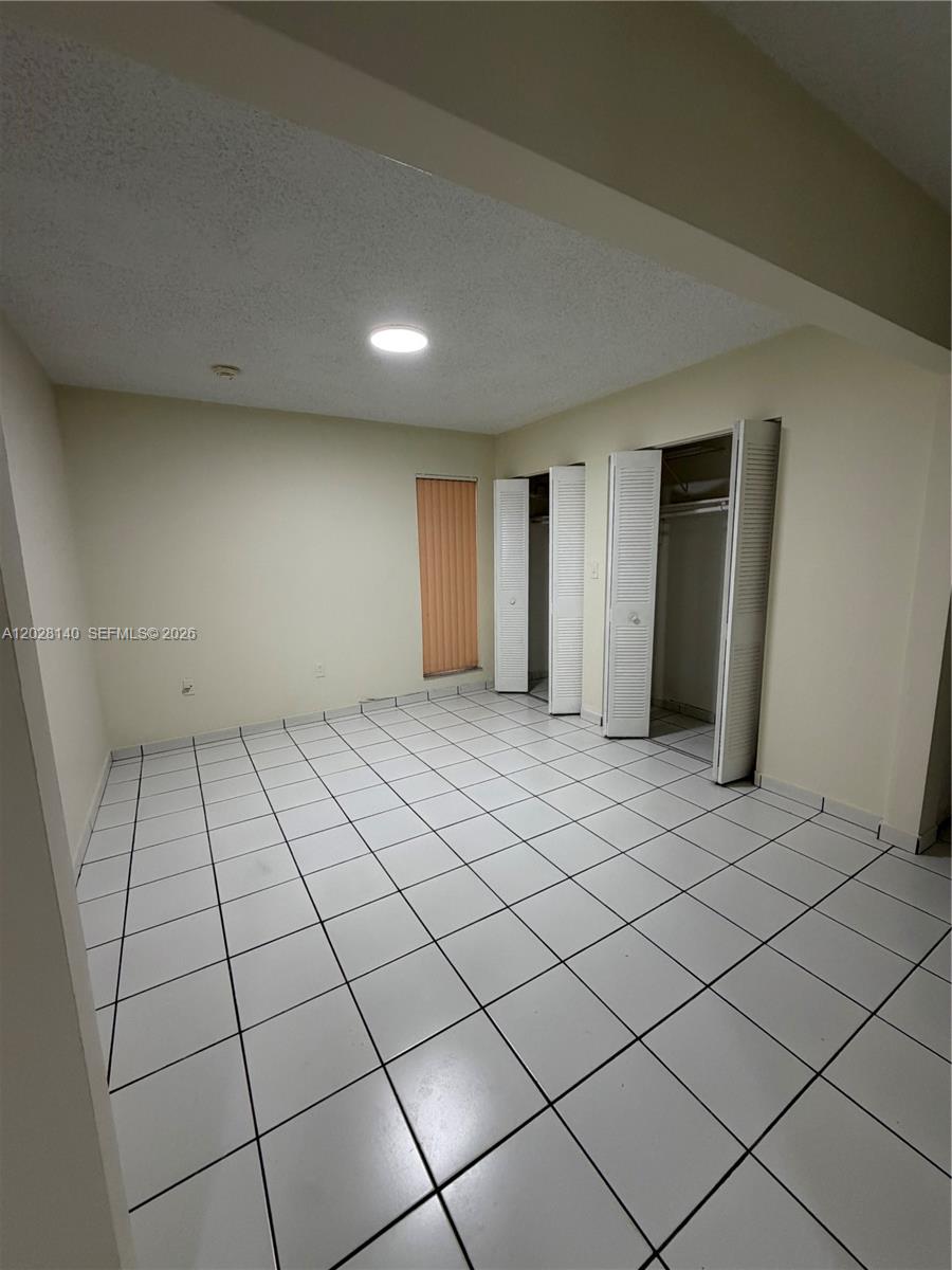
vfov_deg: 102.1
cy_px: 635
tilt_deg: -9.6
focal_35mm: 14
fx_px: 513
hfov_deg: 85.7
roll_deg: +0.9
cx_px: 476
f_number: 2.2
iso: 250
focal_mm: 2.22
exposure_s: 1/120
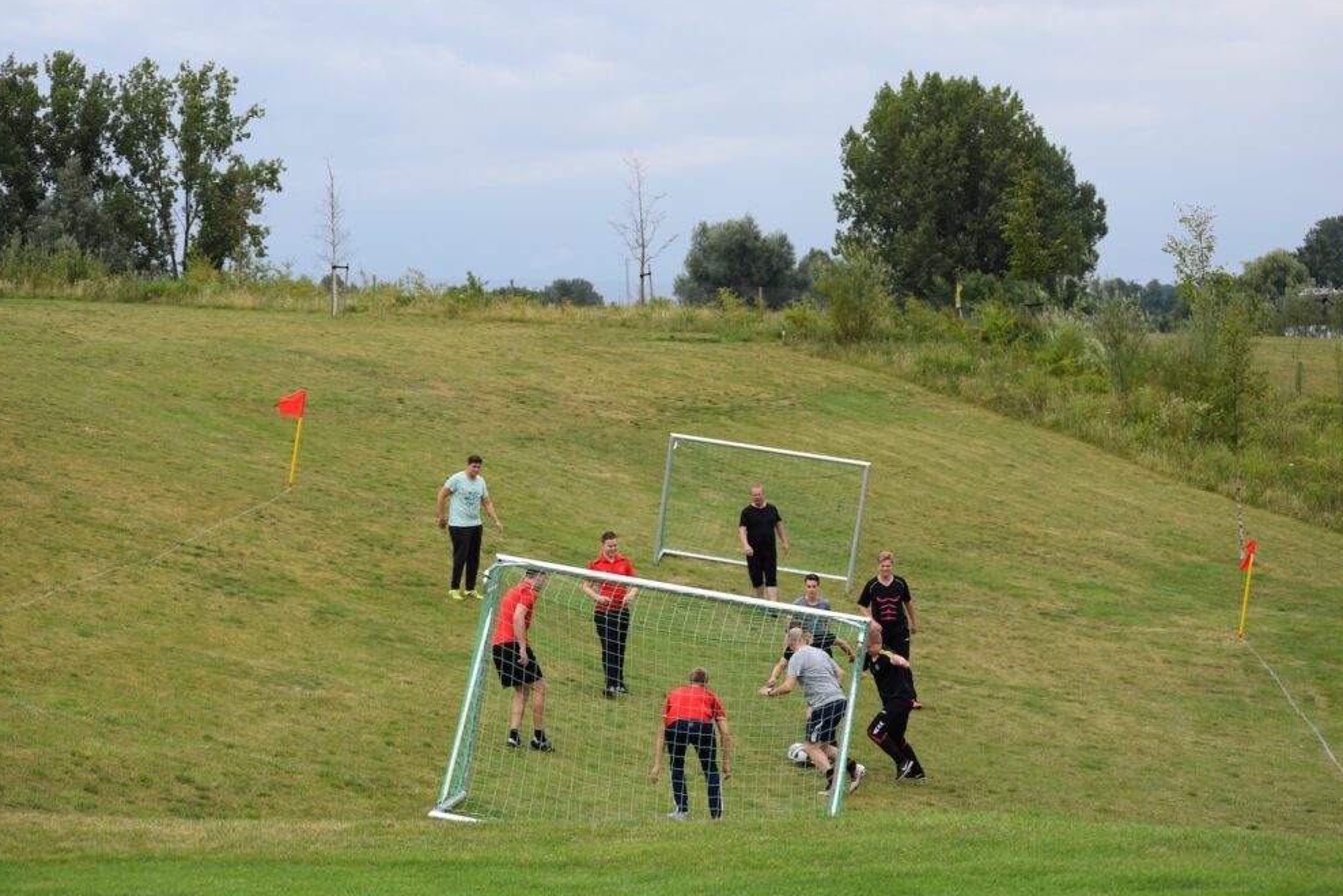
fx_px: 3191
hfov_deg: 23.8
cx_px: 661
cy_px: 458
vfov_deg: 16.0
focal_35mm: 86
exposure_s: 1/1250
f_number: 5.6
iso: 400
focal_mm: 55
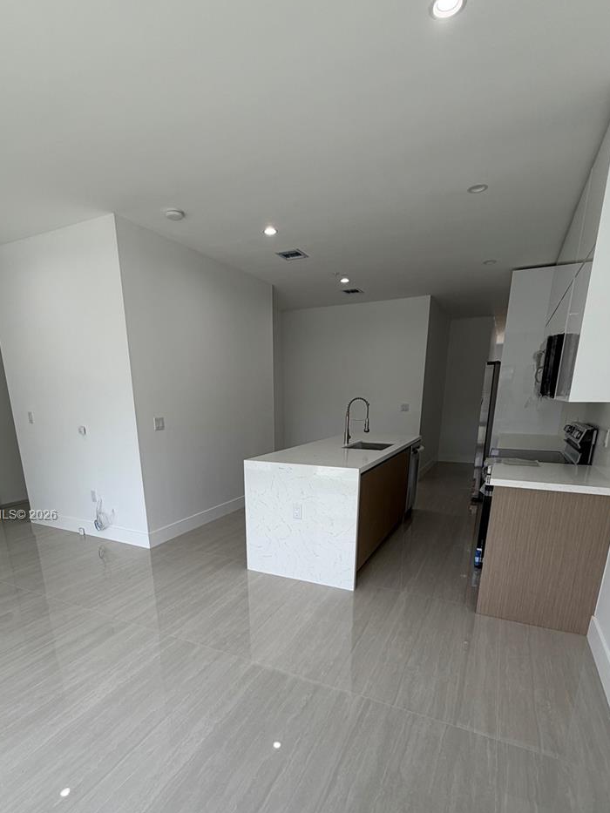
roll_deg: -0.3
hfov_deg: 71.5
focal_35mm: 18
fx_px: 423
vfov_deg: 85.8
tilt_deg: -15.2
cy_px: 516
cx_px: 288
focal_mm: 2.22
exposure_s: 1/120
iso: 50
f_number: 2.2
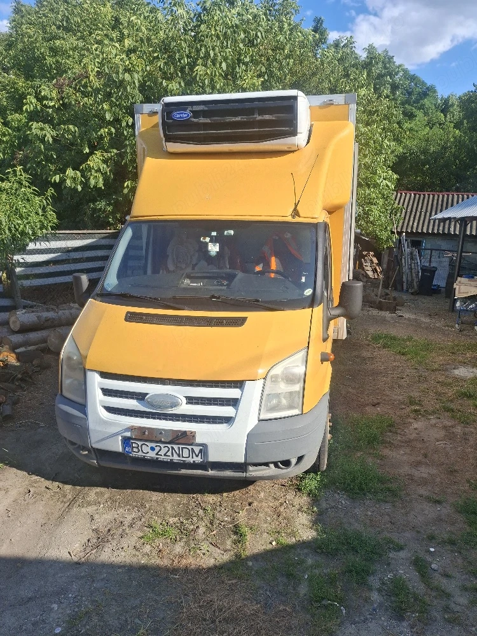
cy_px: 318
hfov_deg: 54.9
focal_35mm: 25
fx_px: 459
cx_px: 238
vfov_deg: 69.4
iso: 32
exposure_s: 1/2000
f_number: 1.8
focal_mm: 4.69
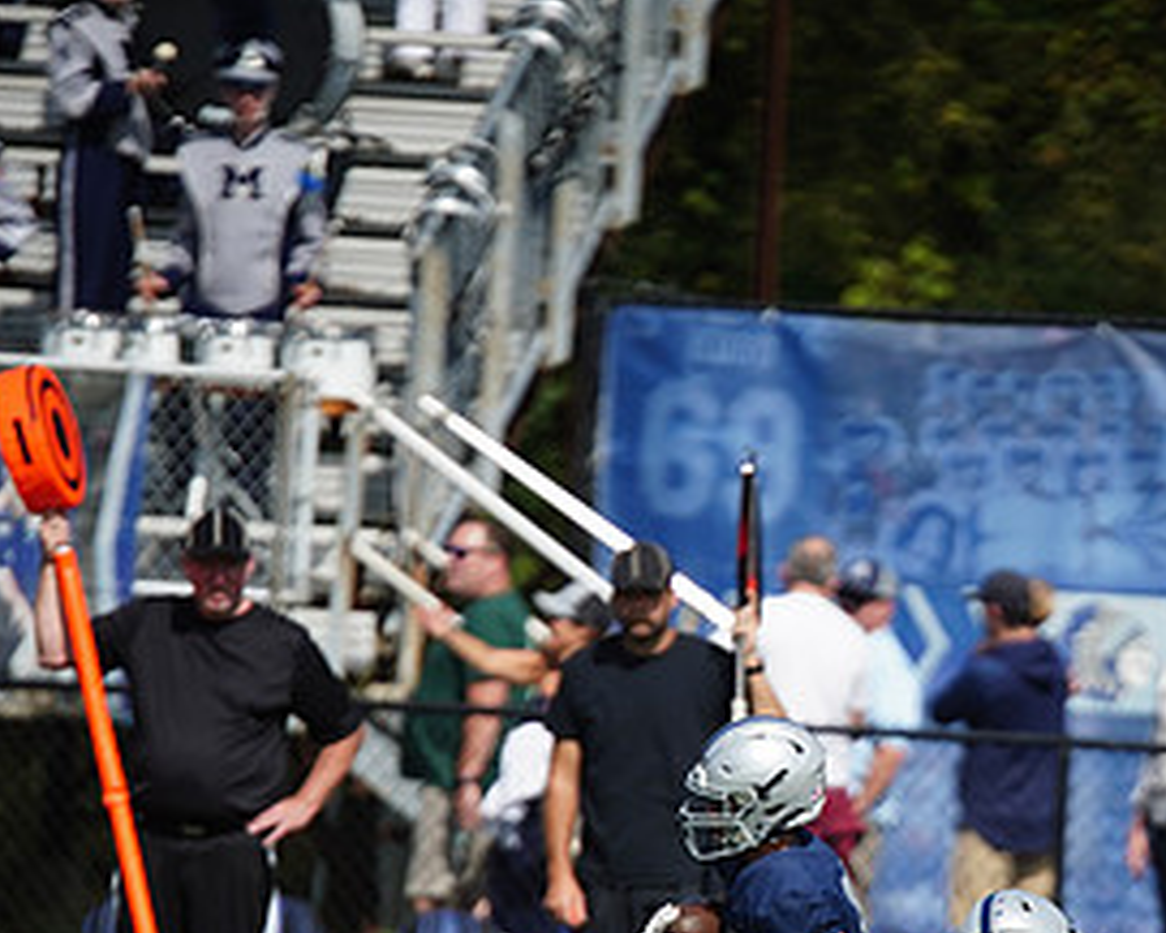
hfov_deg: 3.2
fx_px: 20816
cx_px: 916
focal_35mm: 603
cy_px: 828
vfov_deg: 2.6
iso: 400
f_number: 2.8
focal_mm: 300
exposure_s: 1/6400
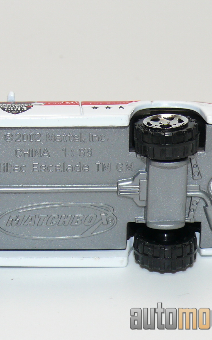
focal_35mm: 146
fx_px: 1349
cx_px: 65
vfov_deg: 14.3
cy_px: 170
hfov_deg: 9.0
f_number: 4
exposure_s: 1/30
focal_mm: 13.6
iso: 100
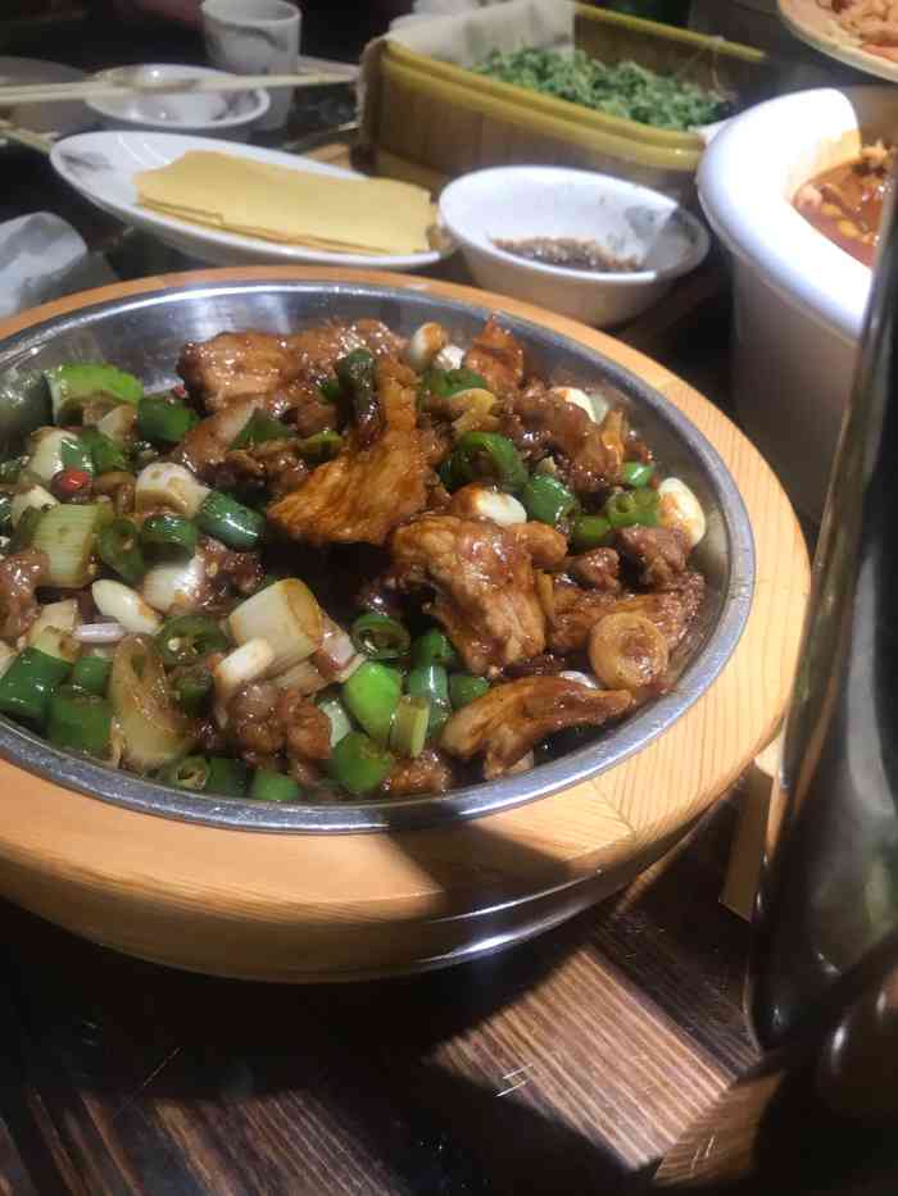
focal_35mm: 28
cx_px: 449
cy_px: 598
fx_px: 968
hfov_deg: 49.8
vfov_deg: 63.4
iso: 40
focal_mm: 3.99
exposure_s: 1/25
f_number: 1.8
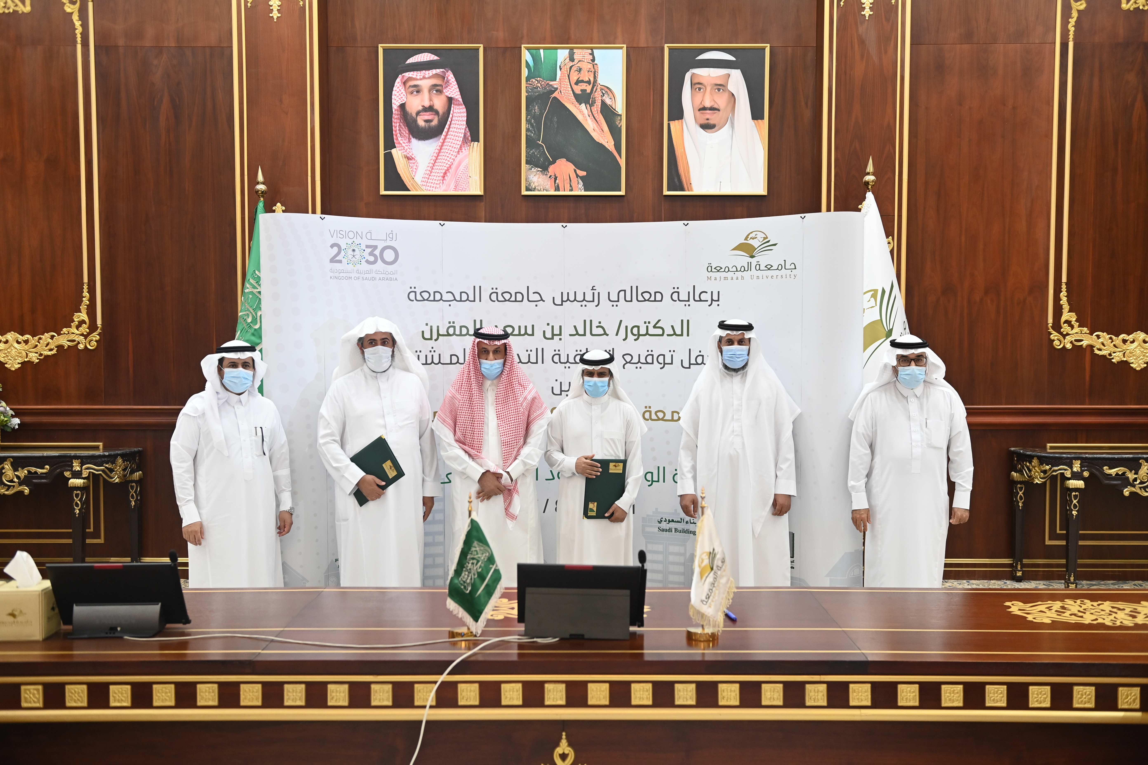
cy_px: 382
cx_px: 574
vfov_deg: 37.9
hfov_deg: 54.4
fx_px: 1116
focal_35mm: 35
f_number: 3.5
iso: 1600
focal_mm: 35
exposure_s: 1/125
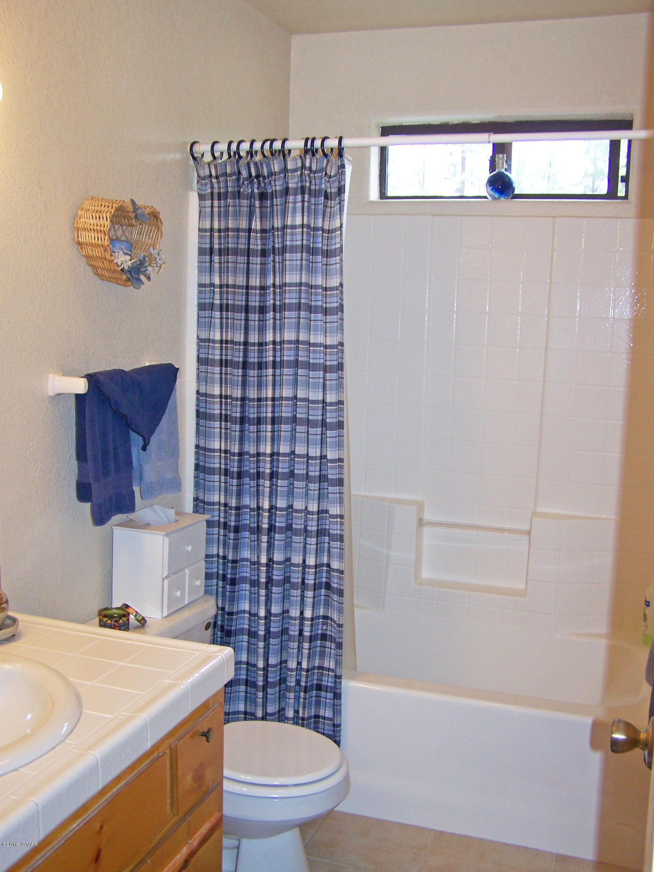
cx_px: 327
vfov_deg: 49.0
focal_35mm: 38
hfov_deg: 37.7
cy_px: 436
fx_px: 957
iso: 80
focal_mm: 6.3
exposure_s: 1/60
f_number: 2.8
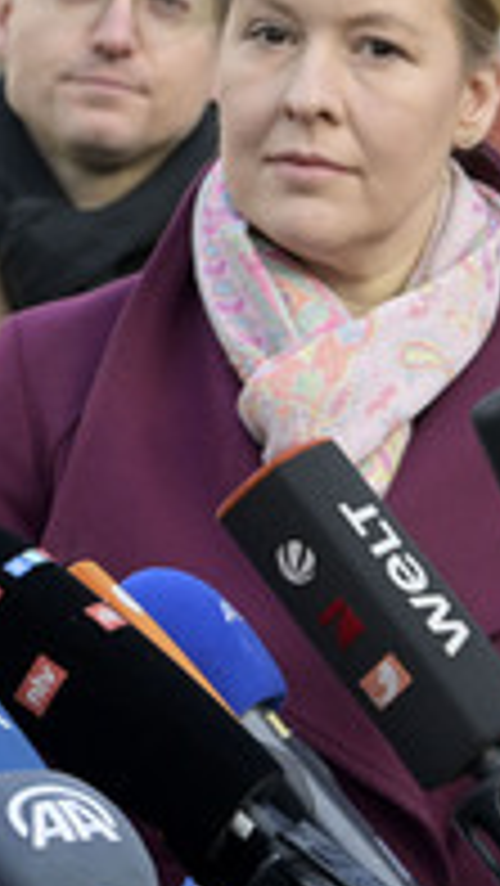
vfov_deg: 6.0
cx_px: -187
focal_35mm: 360
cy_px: 328
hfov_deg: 3.4
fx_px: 8474
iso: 2000
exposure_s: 1/400
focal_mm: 150
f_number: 7.1
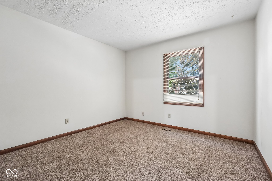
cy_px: 90
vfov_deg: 73.7
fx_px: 121
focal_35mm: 16
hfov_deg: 96.7
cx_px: 136
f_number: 8
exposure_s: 1/30
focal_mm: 16
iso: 5000
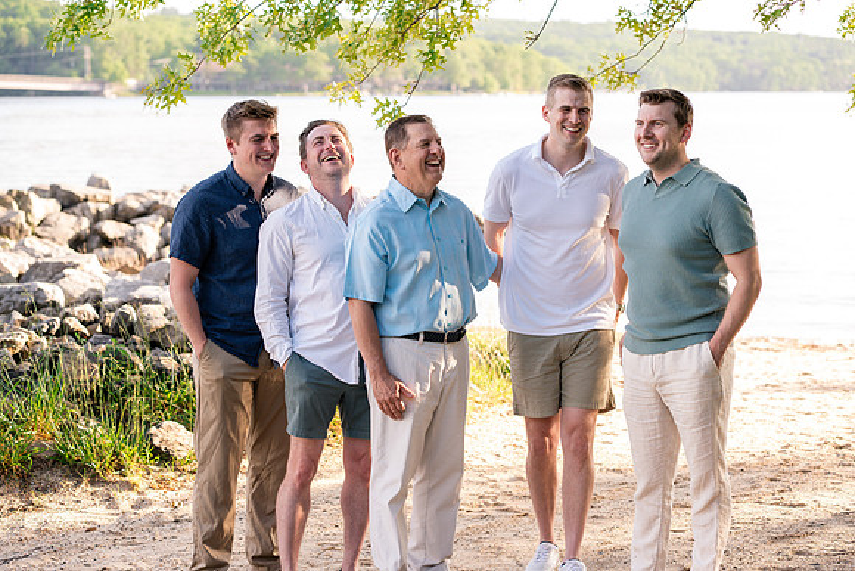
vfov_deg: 15.6
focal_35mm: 88
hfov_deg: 23.2
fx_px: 2086
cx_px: 424
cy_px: 285
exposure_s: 1/500
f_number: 4.5
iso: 800
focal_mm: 85
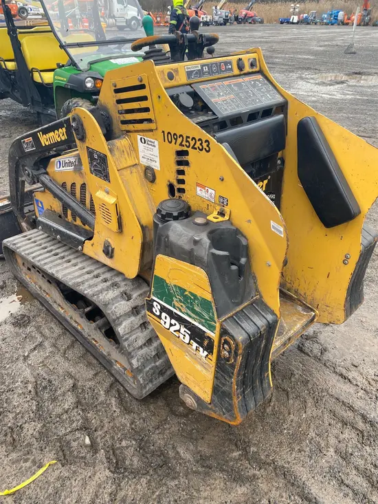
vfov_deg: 67.3
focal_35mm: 26
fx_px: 378
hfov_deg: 53.1
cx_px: 189
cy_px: 252
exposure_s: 1/122
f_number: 1.8
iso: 32
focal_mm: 4.25
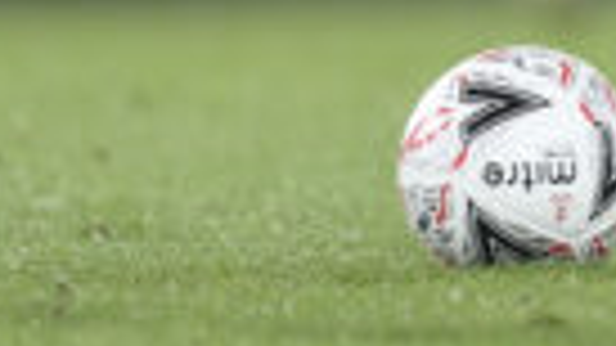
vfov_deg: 0.5
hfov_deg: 0.9
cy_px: -652
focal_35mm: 2346
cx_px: 1700
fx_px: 38312
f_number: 2.8
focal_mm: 400
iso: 1600
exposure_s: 1/1000
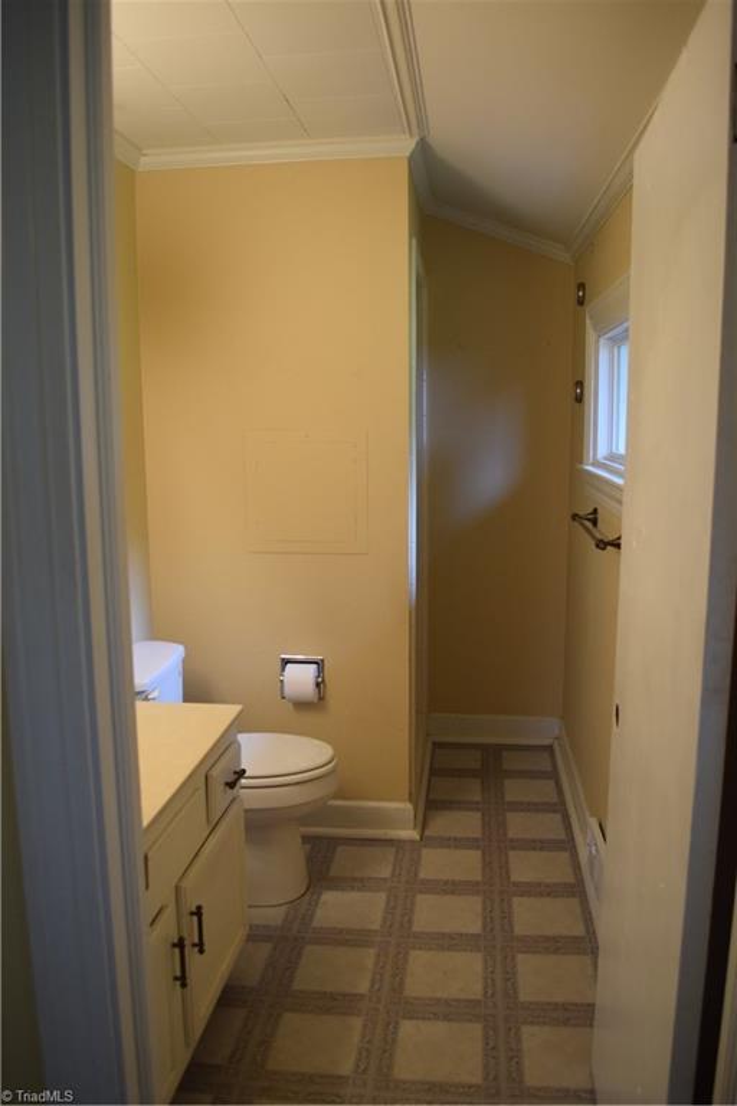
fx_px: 829
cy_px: 553
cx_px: 368
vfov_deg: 67.4
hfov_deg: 47.9
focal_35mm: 27
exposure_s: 1/60
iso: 720
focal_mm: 18
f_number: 4
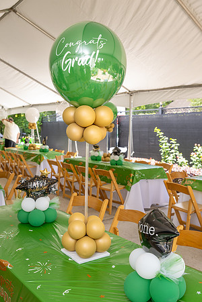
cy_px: 151
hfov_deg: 37.9
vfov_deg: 54.4
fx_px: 295
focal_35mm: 35
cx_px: 101
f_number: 5.6
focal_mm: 35
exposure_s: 1/80
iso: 250
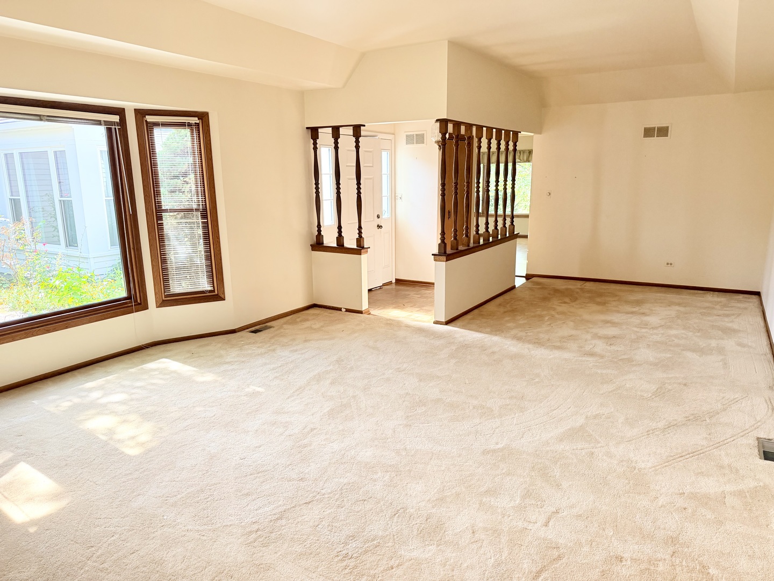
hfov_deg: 71.6
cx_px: 387
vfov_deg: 56.8
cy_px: 290
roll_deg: +0.7
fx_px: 537
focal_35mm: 24
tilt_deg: -12.4
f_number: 1.78
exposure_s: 1/228
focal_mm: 6.76
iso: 200
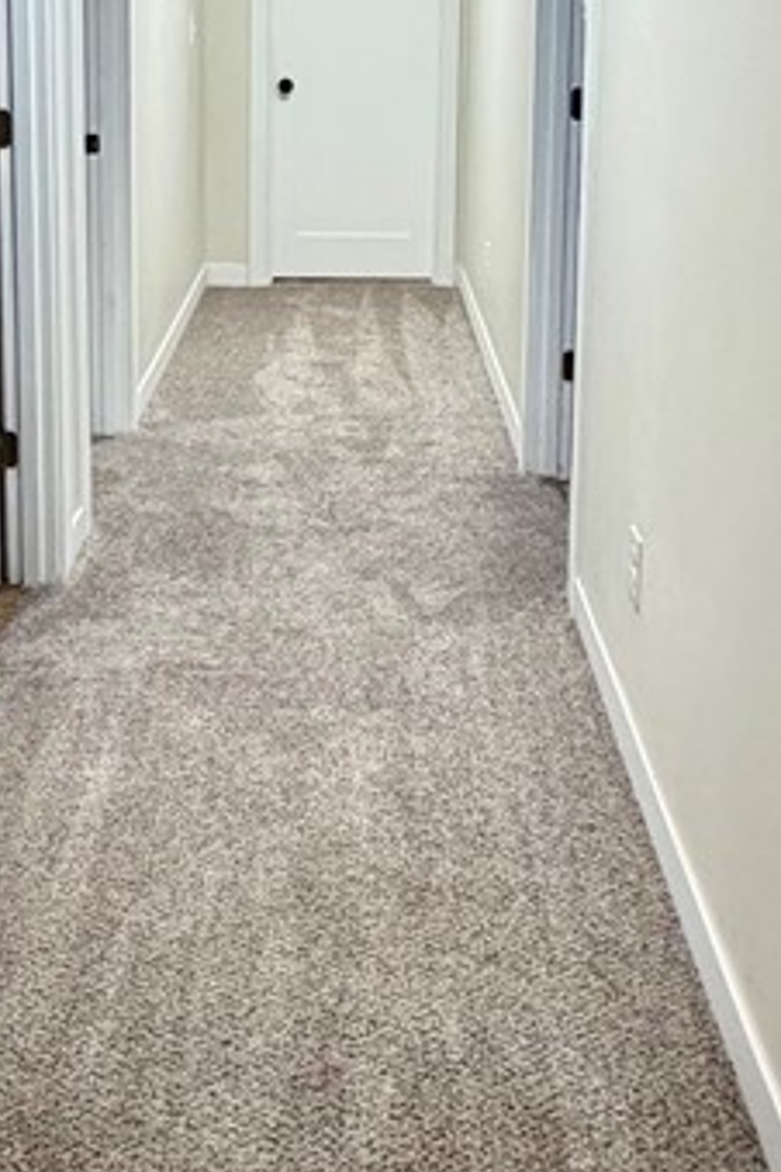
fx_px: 1432
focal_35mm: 44
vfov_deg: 41.6
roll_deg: -1.3
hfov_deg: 30.5
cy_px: 159
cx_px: 352
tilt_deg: -7.8
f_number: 2.2
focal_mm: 2.22
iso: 320
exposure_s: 1/60
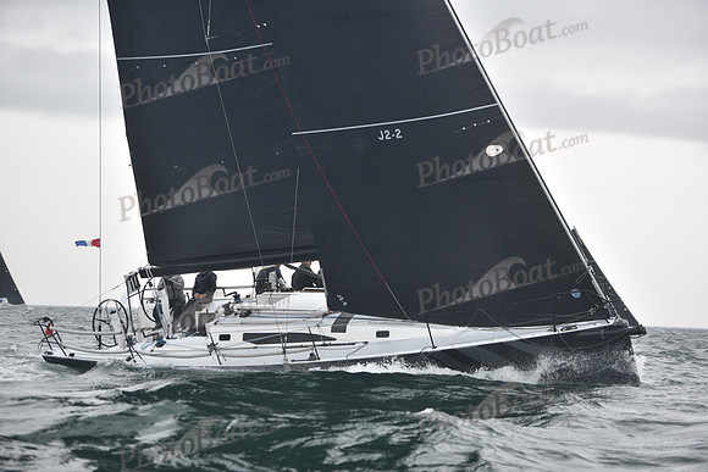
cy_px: 236
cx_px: 354
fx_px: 2006
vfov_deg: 13.4
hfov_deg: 20.0
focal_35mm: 102
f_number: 3.2
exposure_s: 1/640
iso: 400
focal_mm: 102
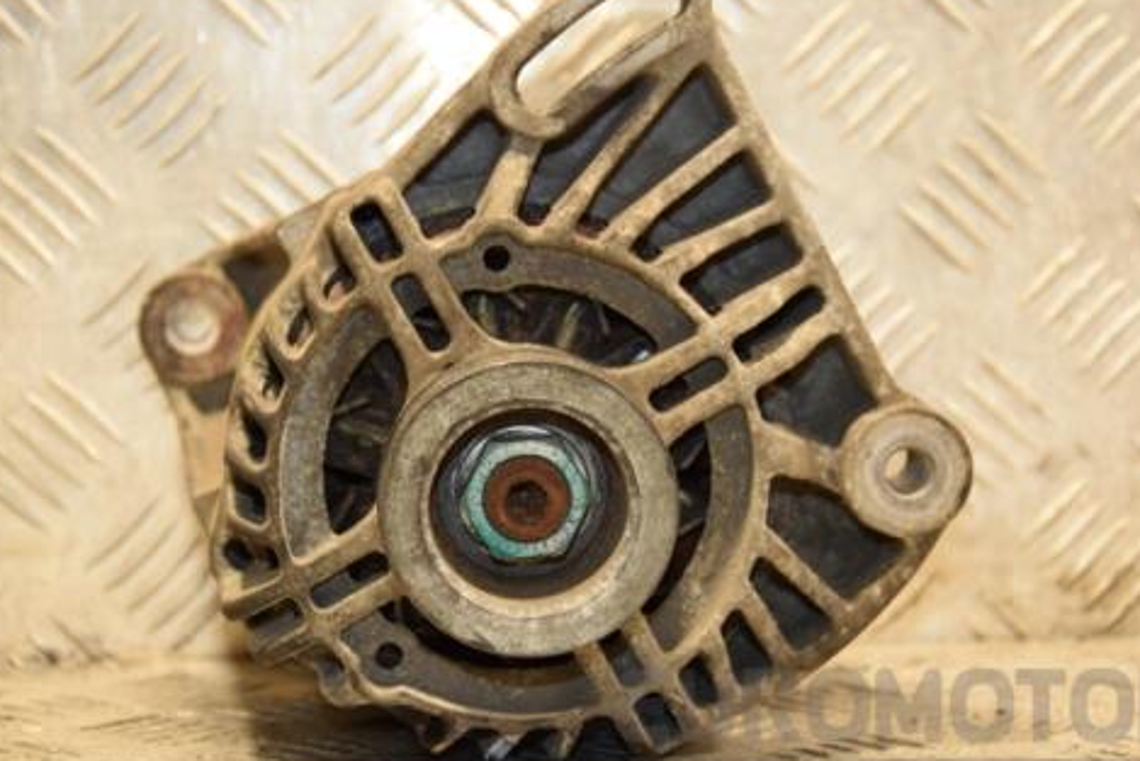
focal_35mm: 96
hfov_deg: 21.2
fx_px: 3041
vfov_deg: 14.3
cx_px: 576
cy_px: 382
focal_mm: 50
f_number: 5
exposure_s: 1/100
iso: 800
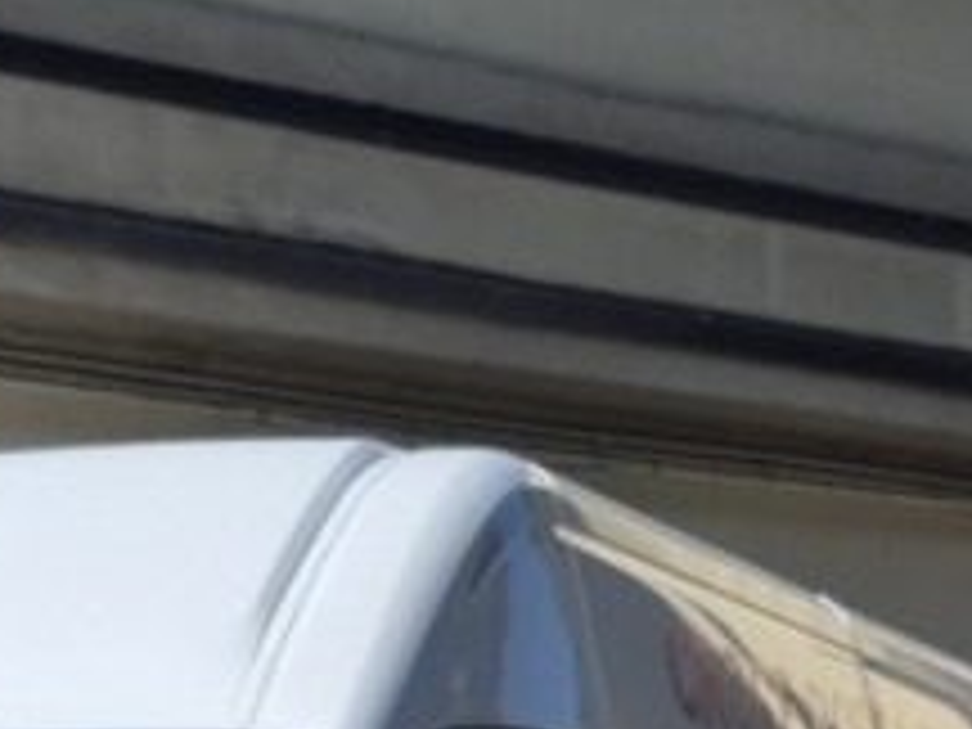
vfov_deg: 9.4
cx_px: 220
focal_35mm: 136
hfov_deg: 14.4
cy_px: 1899
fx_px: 3819
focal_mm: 5.4
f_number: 1.8
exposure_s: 1/5696
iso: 80
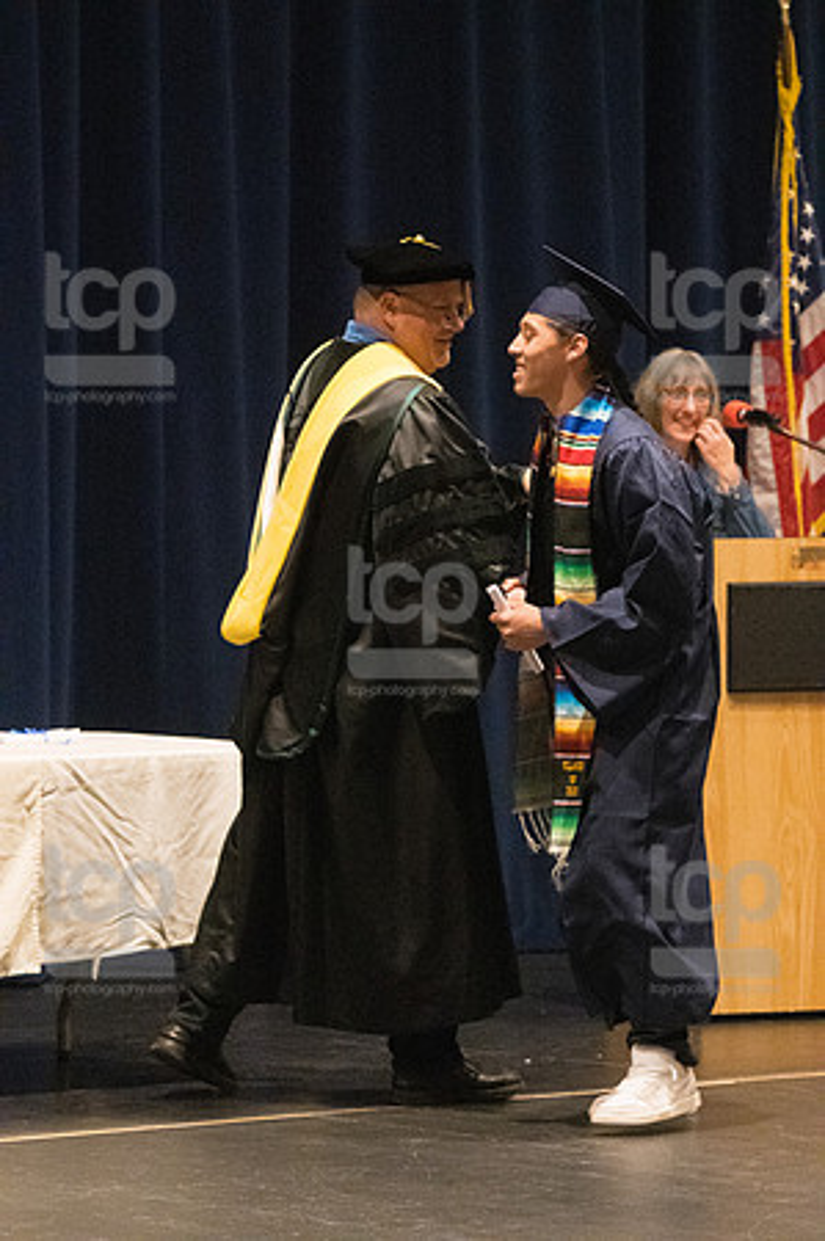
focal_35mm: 240
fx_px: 8268
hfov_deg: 5.7
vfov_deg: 8.6
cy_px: 620
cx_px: 412
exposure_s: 1/250
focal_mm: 160
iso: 8000
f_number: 4.5
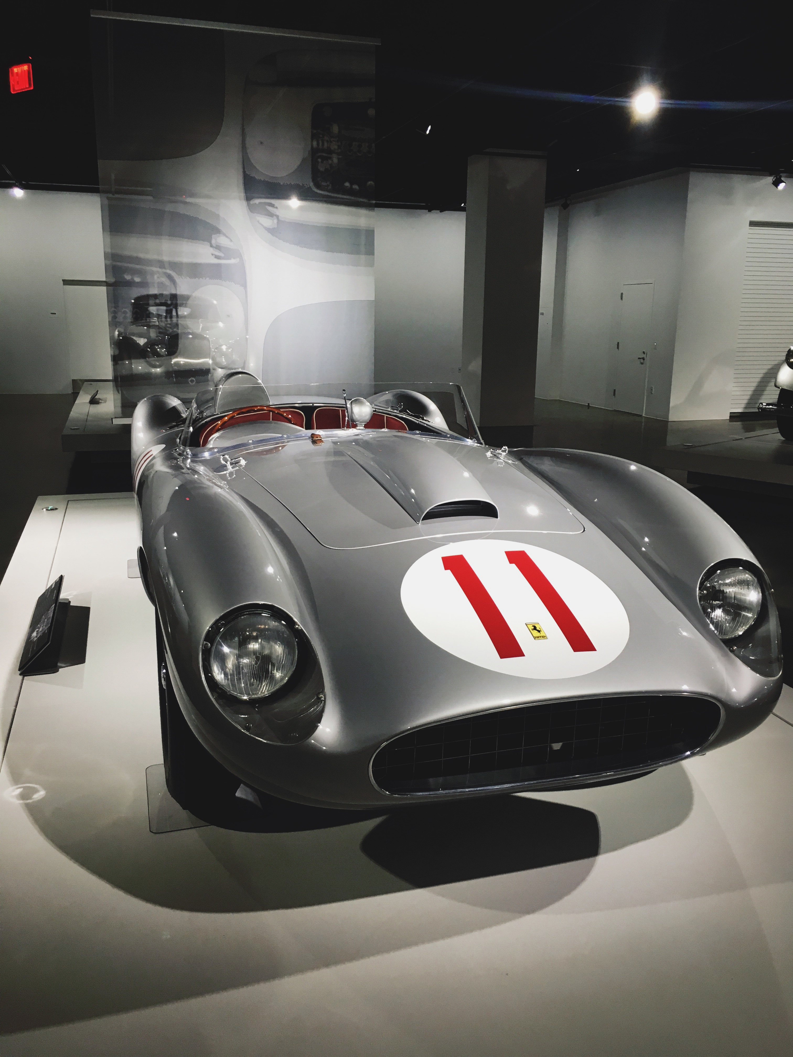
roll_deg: -0.2
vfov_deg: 61.7
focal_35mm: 29
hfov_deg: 48.2
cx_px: 396
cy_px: 528
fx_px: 886
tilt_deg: -12.9
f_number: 2.2
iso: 64
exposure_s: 1/30
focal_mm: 4.15
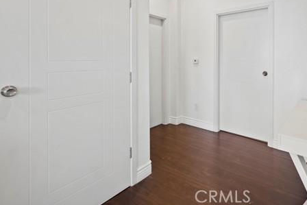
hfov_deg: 80.8
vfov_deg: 59.8
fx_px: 171
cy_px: 60
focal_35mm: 20
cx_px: 208
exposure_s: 1/1.25
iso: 100
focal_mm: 14
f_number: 8
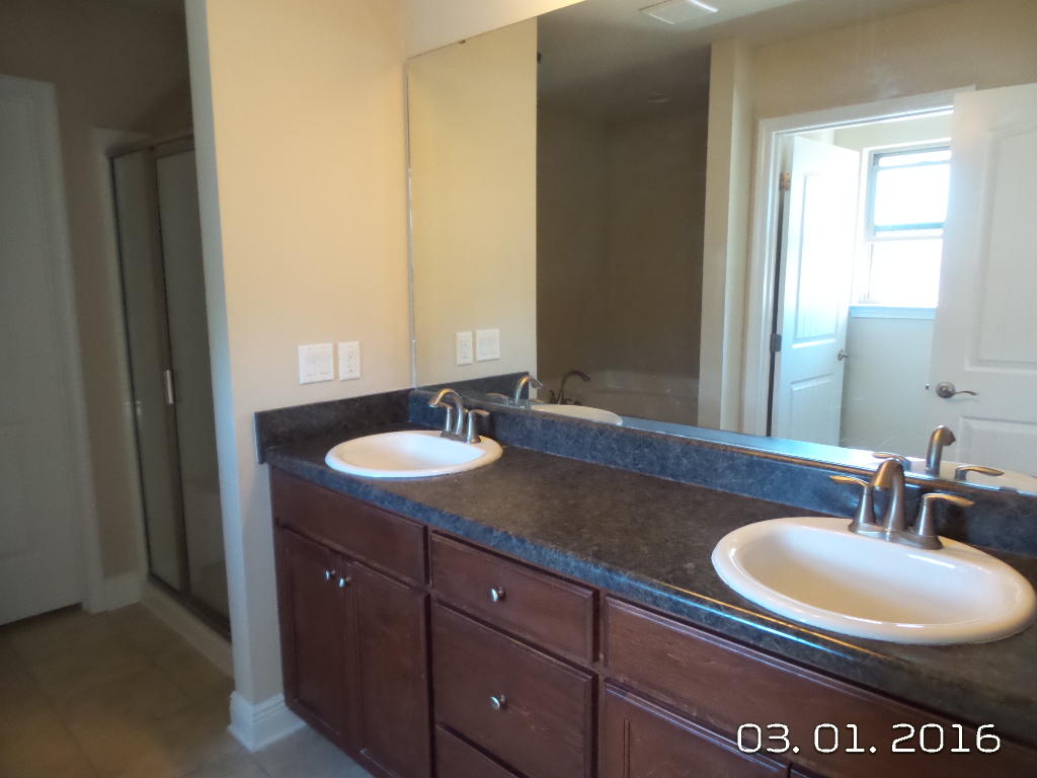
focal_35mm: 23
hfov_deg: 73.9
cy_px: 389
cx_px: 518
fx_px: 689
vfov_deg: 58.9
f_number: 2.8
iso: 640
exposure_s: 1/30
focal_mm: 4.1
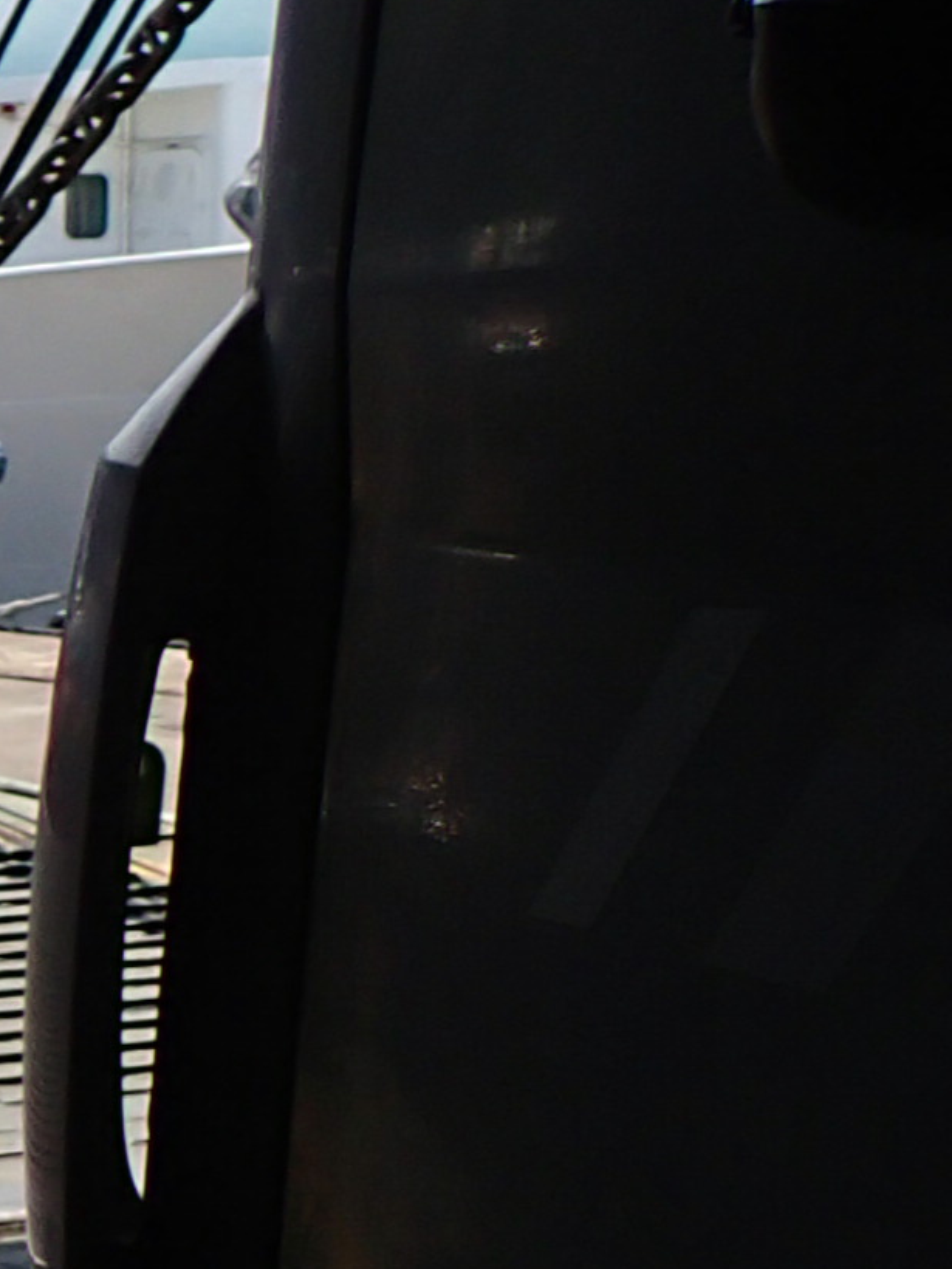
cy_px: 1054
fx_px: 4437
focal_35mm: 121
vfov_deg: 16.1
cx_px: -1995
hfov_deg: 9.4
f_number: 8
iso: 100
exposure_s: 1/160
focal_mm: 4.5
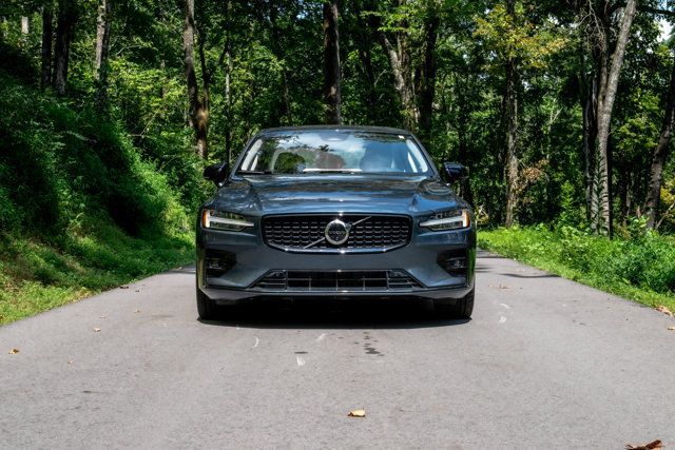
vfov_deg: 22.6
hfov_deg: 33.4
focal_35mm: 60
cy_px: 225
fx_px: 1125
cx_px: 338
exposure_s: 1/500
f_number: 14
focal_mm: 60
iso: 500
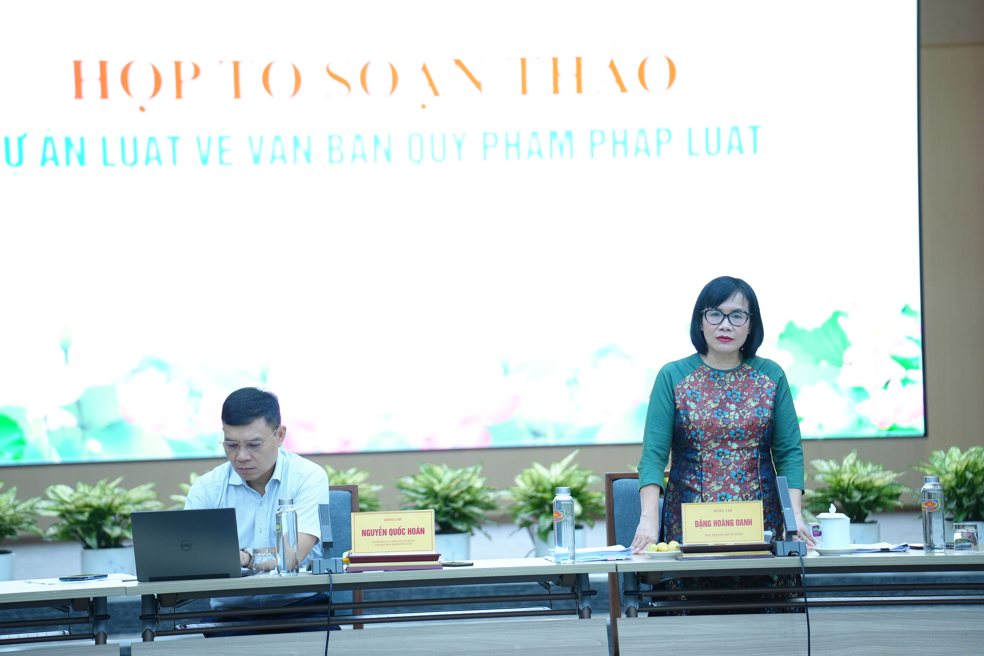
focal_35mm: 137
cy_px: 328
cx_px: 492
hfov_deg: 15.0
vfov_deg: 10.0
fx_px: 3744
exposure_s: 1/160
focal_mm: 137
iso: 1250
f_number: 3.2
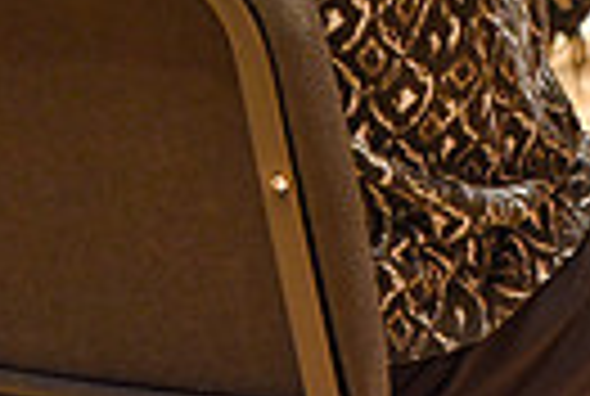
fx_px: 5076
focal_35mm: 309
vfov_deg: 4.4
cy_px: -470
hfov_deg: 6.6
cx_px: 712
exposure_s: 1/100
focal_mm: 70
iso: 1600
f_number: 5
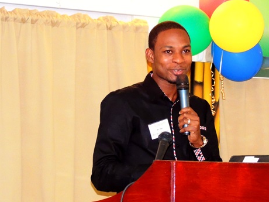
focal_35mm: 146
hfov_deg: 13.5
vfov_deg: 10.2
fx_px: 1135
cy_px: 80
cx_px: 168
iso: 1600
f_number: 4.2
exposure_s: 1/40
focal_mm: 18.7
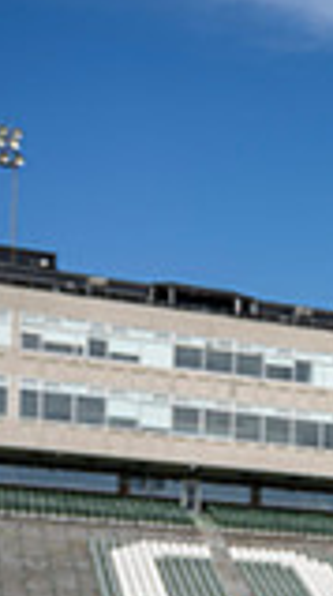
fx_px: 1450
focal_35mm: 92
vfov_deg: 21.5
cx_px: 692
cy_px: 718
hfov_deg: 11.6
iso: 40
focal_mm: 24
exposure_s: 1/250
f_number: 4.5
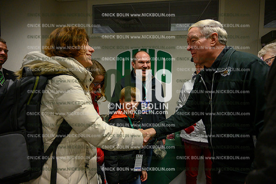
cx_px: 138
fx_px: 184
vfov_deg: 53.2
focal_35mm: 24
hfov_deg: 73.7
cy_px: 92
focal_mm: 24
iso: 5000
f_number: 4
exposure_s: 1/500
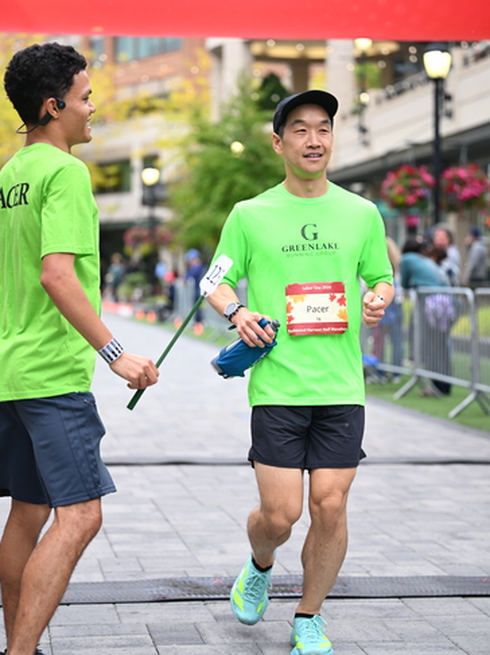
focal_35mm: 86
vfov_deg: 22.8
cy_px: 298
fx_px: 1625
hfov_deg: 17.2
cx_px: 244
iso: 1250
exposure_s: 1/1250
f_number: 2.8
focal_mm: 79
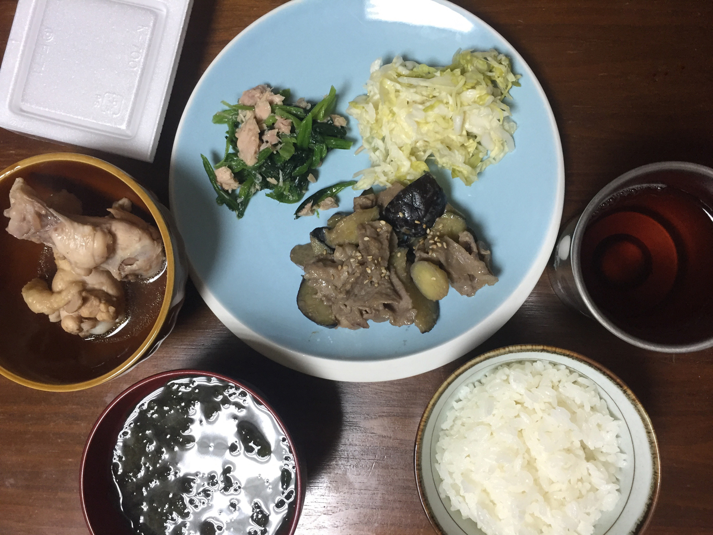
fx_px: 597
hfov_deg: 61.7
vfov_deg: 48.2
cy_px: 268
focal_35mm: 29
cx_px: 356
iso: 125
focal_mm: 4.15
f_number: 2.2
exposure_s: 1/30
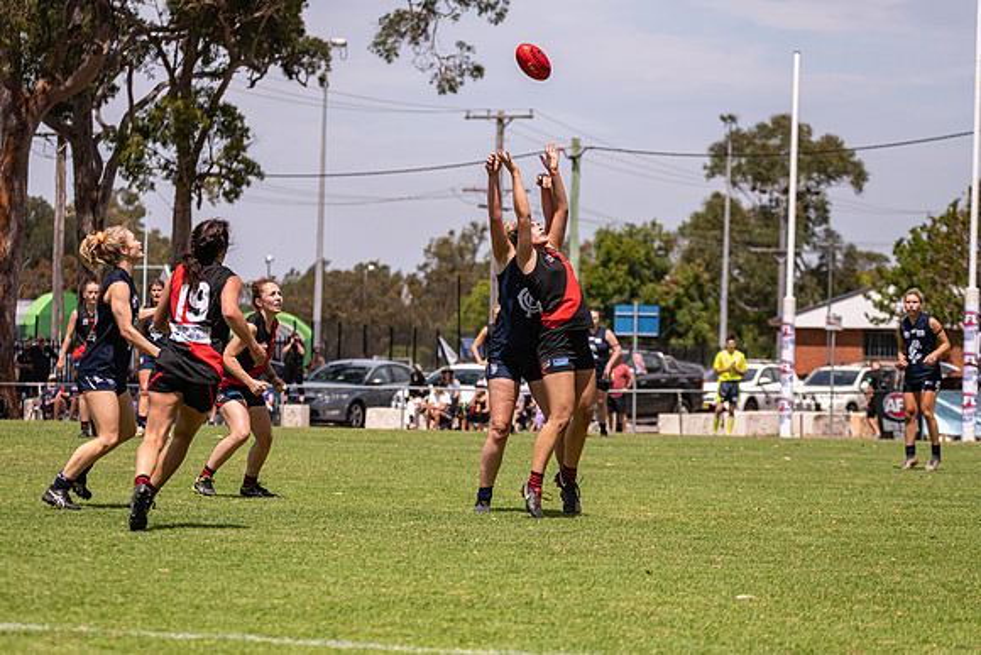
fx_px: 4088
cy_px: 328
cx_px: 490
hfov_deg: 13.7
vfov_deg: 9.2
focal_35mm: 150
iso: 800
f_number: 6.3
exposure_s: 1/5000
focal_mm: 150
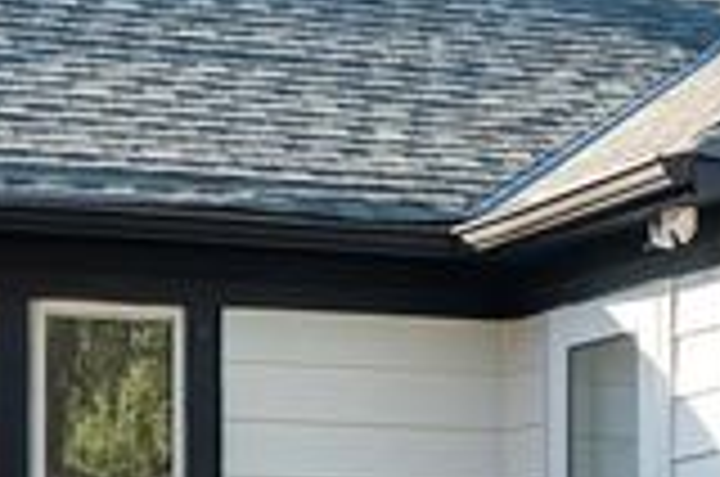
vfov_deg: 7.3
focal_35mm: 186
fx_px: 3713
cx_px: 626
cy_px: 592
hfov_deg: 11.0
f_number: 6.3
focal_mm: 29
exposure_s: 1/100
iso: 100
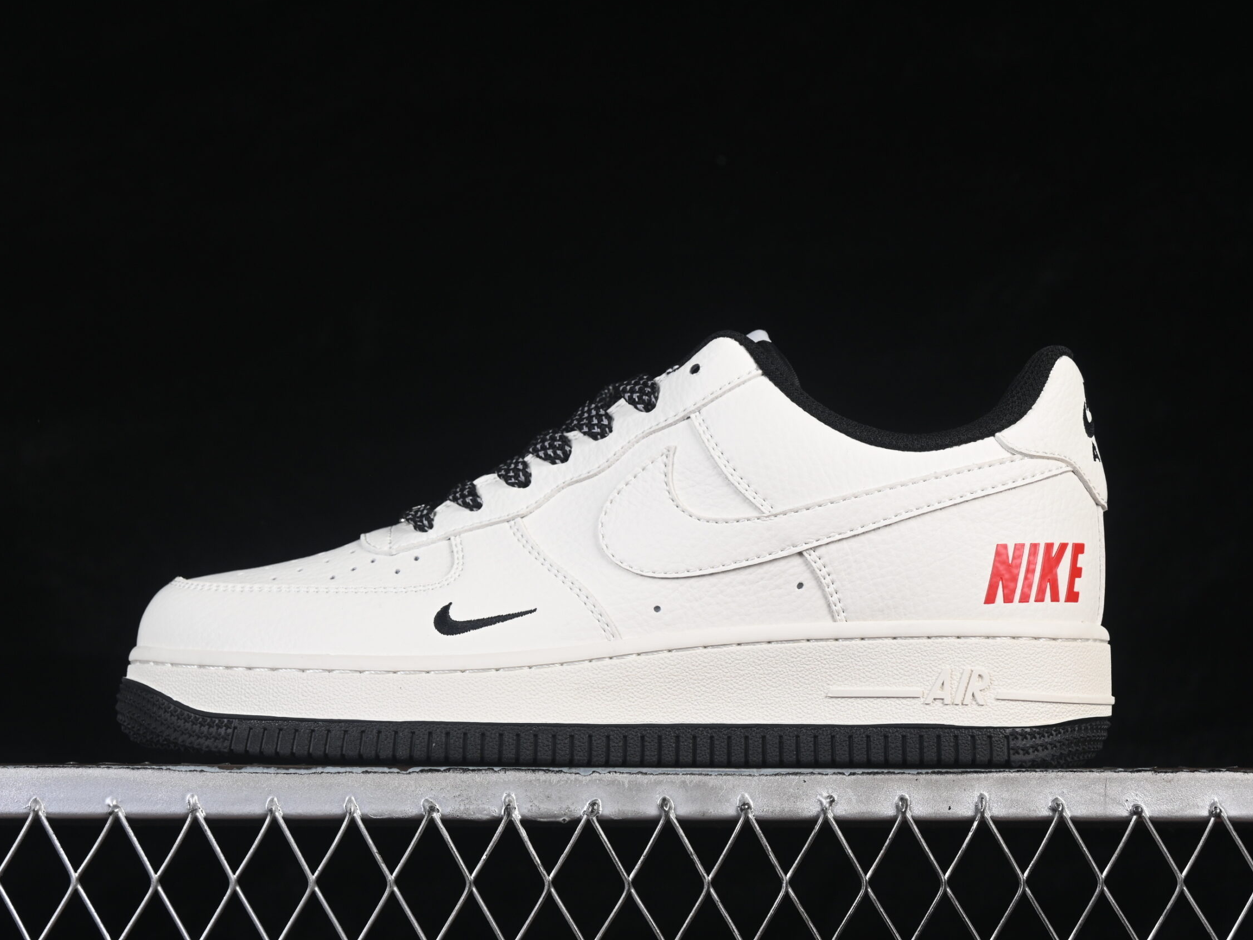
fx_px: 2969
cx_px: 628
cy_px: 471
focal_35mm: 82
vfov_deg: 18.0
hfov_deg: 23.8
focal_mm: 50
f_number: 8
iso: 160
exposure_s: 1/80
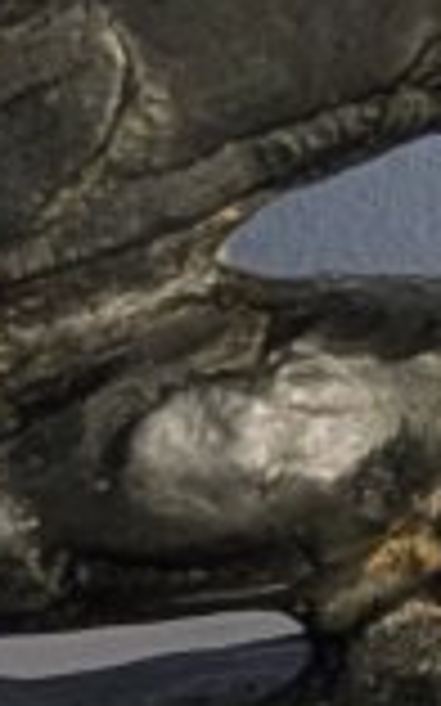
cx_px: 1485
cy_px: 74
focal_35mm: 202
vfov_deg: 10.3
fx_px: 3888
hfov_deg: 5.9
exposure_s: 1/100
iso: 104
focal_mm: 5.43
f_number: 1.89
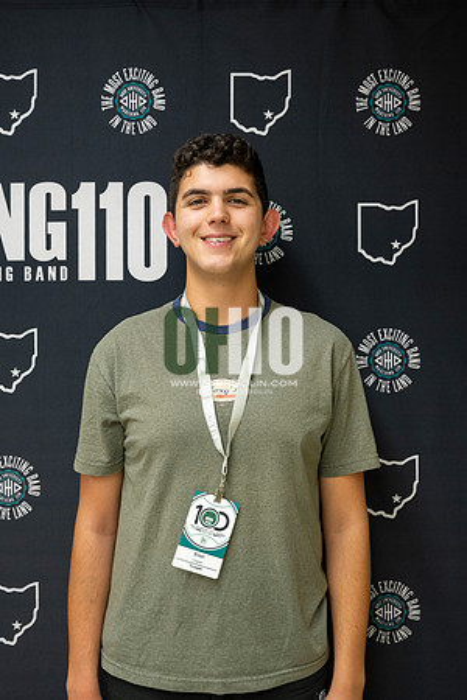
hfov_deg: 30.5
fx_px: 856
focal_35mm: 44
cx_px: 234
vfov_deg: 44.5
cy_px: 350
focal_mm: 44
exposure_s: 1/60
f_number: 4
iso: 1250
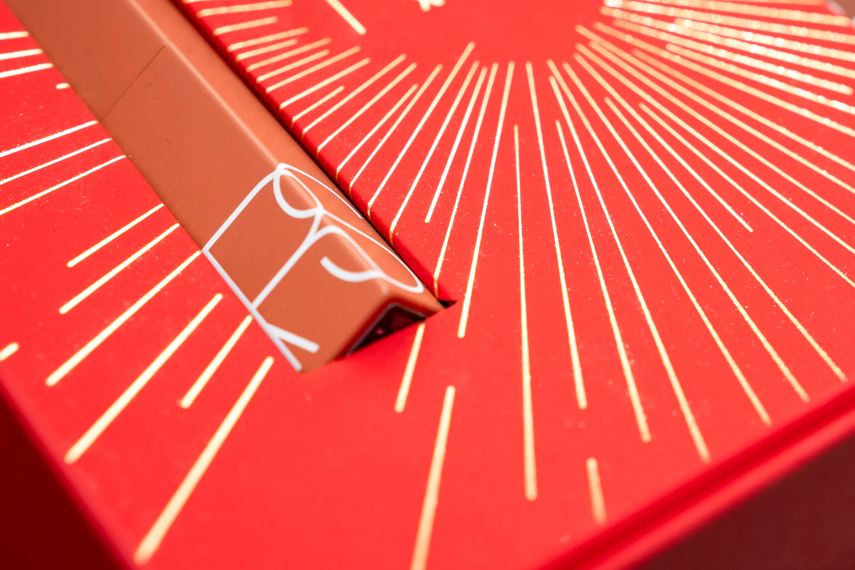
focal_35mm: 76
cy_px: -12
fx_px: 1805
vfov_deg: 17.5
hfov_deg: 26.6
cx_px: 469
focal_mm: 35
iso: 100
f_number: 3.5
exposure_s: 1/40
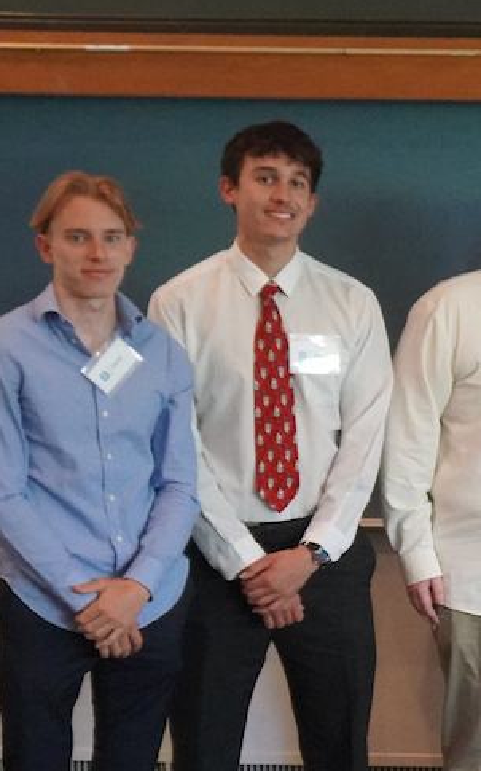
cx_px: 749
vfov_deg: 22.7
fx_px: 1911
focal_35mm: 91
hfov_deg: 13.4
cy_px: 518
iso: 6400
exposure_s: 1/125
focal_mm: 24
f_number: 4
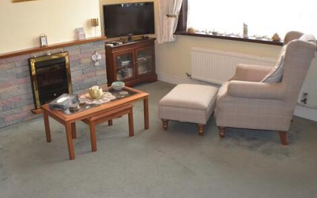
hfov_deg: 42.2
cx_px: 113
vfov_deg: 27.3
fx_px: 406
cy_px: 77
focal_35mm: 47
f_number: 3.8
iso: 800
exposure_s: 1/60
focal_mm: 22
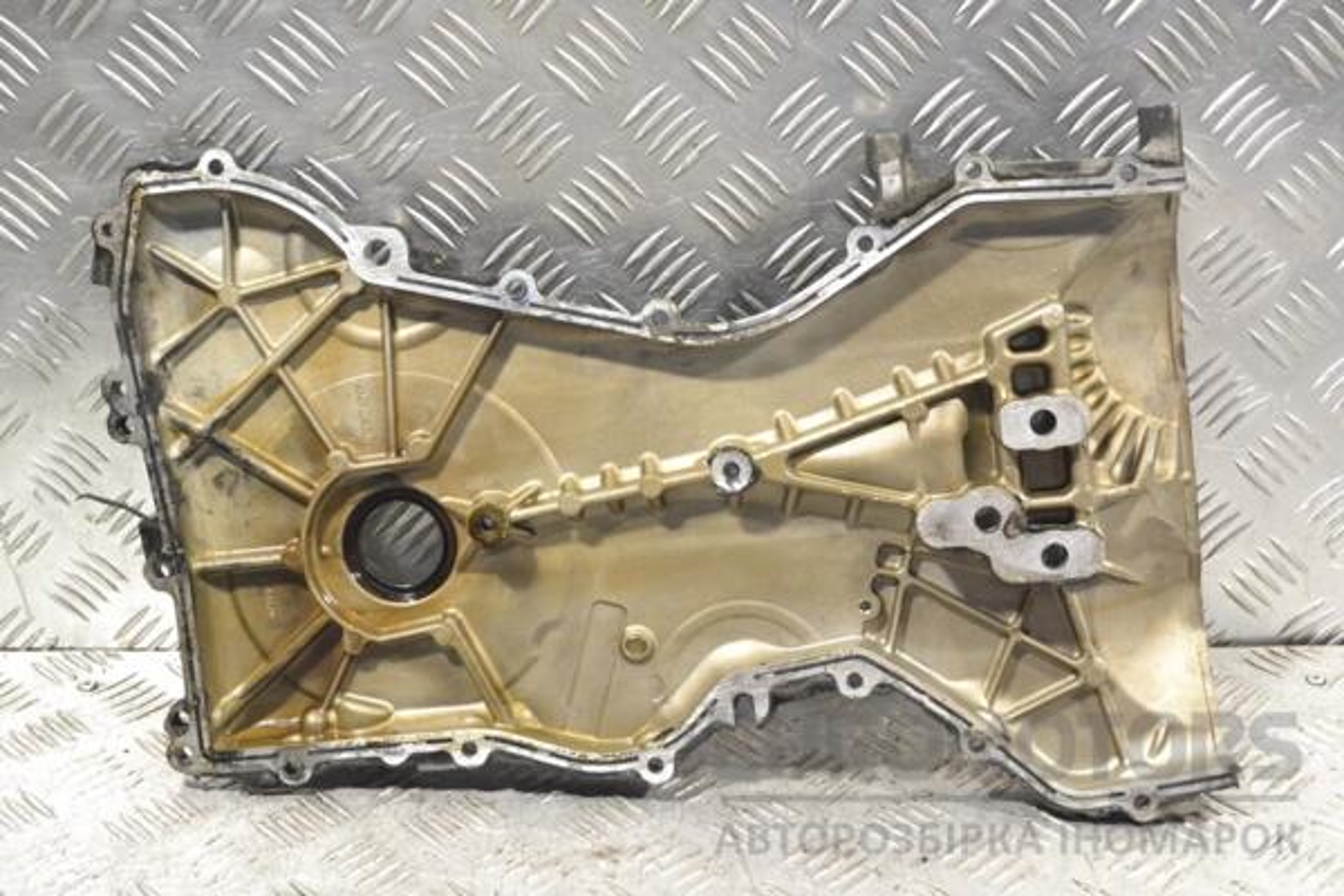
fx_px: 2128
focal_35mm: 57
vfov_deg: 23.8
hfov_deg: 35.1
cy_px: 448
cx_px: 672
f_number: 7.1
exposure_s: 1/200
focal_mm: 38
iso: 3200
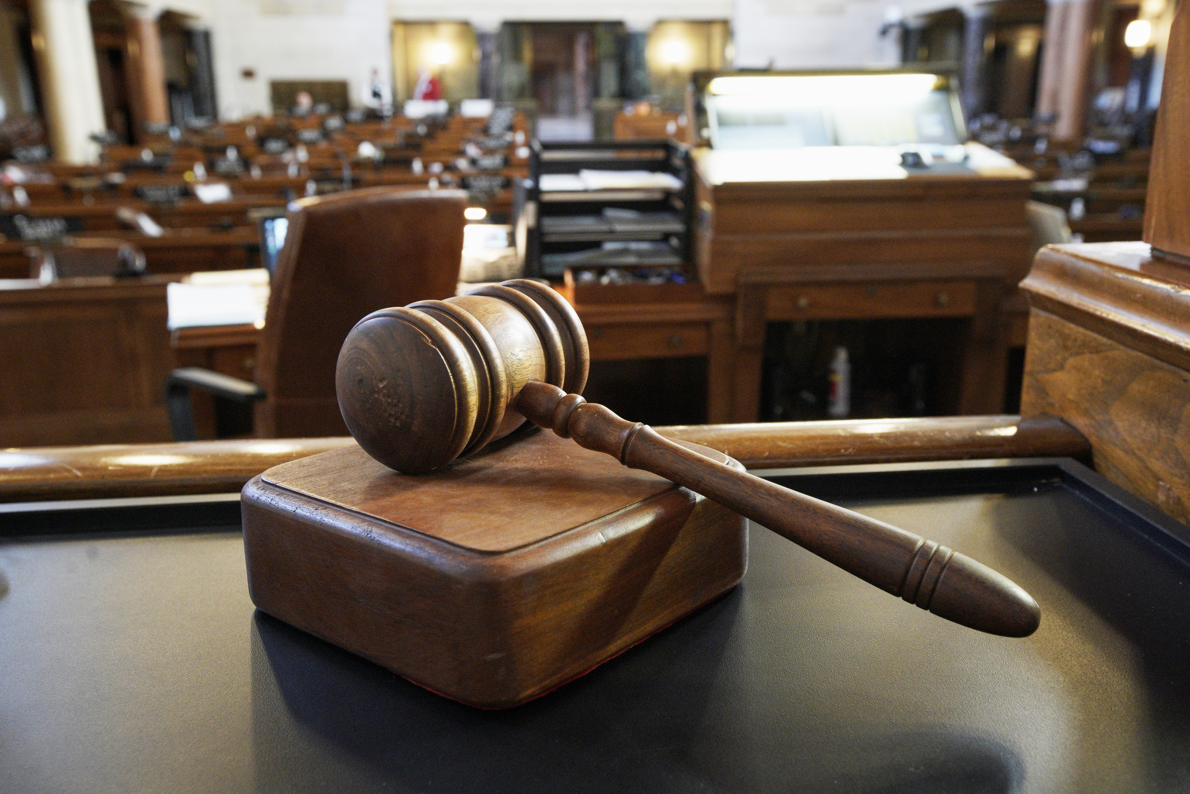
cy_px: 397
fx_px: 1157
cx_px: 595
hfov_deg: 54.4
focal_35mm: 35
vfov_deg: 37.9
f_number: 6.3
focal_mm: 35
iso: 5000
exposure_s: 1/20
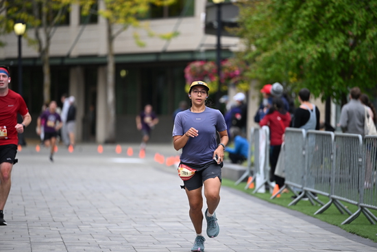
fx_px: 2095
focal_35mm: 200
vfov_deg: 6.9
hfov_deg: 10.3
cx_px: 188
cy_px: 126
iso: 640
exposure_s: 1/2000
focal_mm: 200
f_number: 2.8
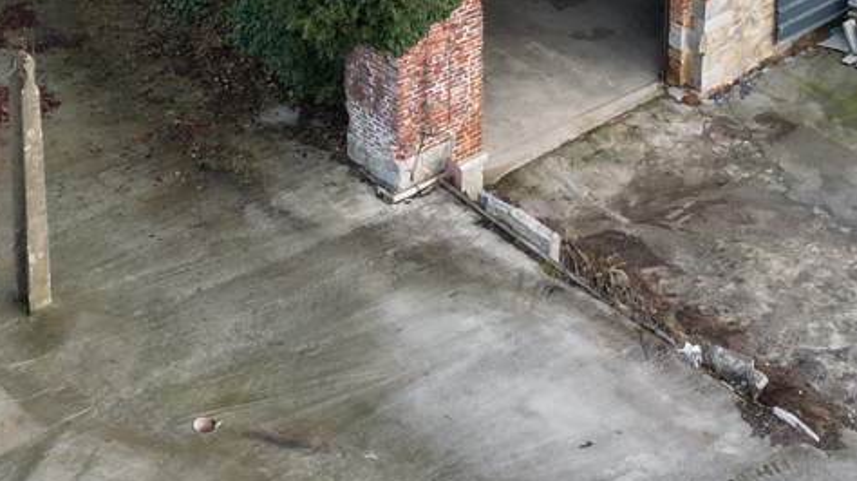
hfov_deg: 20.2
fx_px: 2407
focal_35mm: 106
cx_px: 365
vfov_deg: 11.2
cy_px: -60
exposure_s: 1/500
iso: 150
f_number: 1.7
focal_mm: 6.72
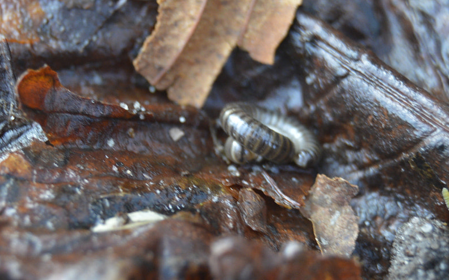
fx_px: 2080
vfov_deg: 7.7
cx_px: 294
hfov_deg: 12.3
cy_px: 120
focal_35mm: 170
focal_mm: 55
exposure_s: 1/60
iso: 500
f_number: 5.6
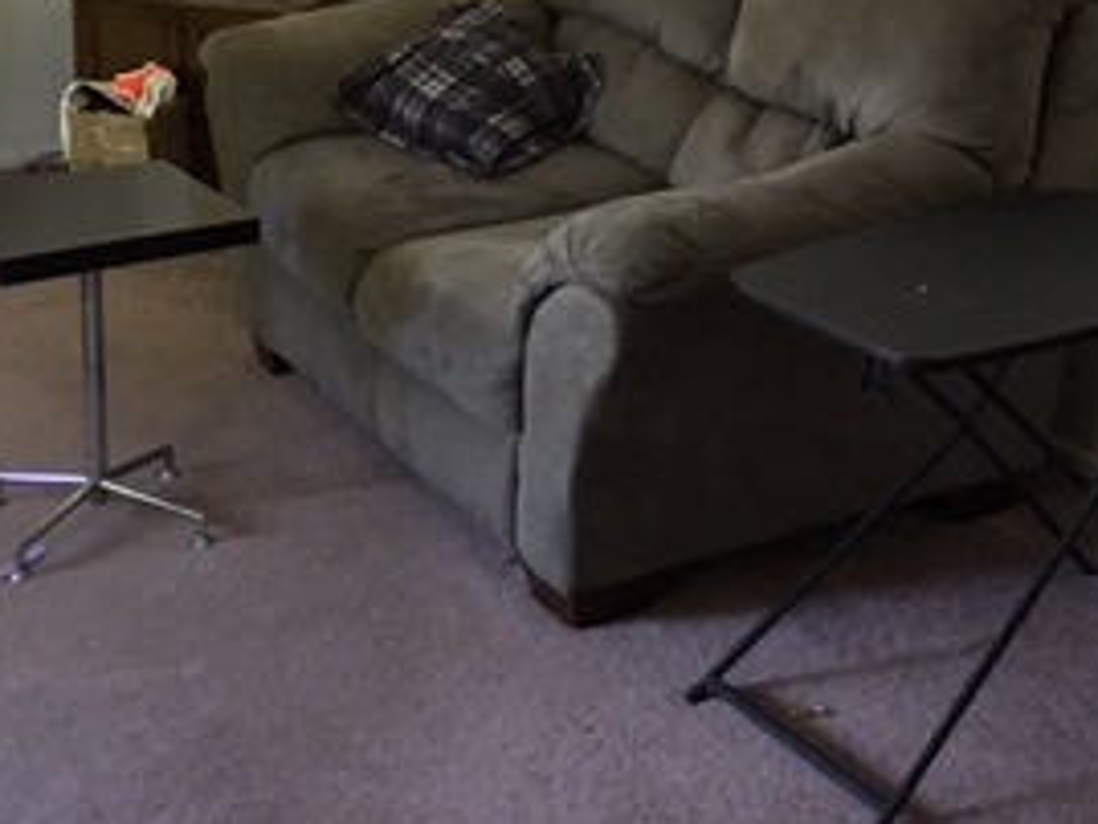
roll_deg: -1.1
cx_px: 633
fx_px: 2190
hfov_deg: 28.1
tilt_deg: -7.9
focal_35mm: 69
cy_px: -143
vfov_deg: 20.1
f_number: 2.2
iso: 160
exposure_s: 1/30
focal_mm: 4.15
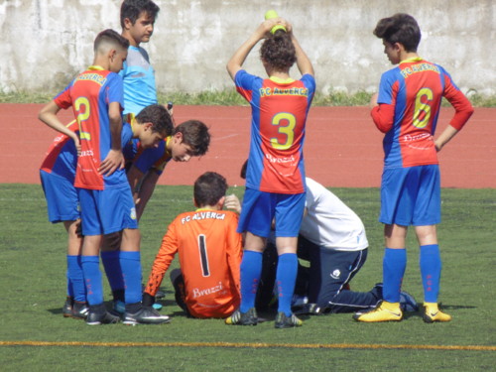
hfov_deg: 1.7
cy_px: 186
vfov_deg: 1.3
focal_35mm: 1183
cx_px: 248
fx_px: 16951
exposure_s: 1/500
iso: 100
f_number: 6.5
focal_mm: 168
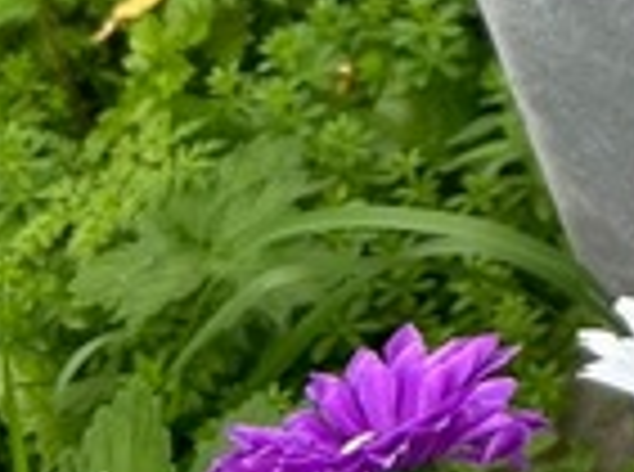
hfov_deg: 11.5
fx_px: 2704
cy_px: -553
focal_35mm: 148
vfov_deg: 9.2
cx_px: 1421
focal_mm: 5.7
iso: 50
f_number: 1.5
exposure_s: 1/323
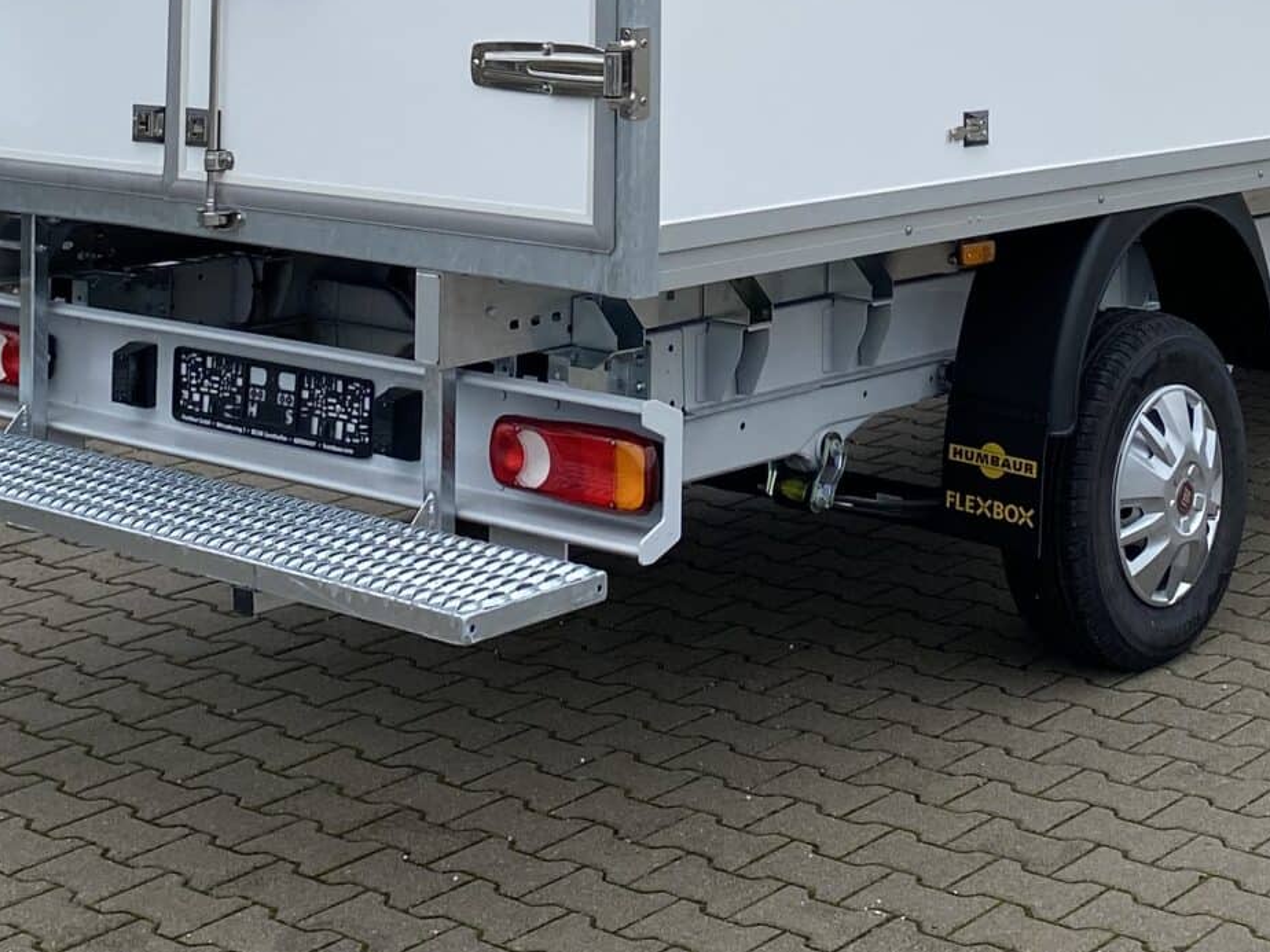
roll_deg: +1.3
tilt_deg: +3.2
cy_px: -258
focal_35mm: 72
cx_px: 680
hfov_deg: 27.0
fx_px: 2642
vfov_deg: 19.0
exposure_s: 1/733
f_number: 1.8
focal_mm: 4.25
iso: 32
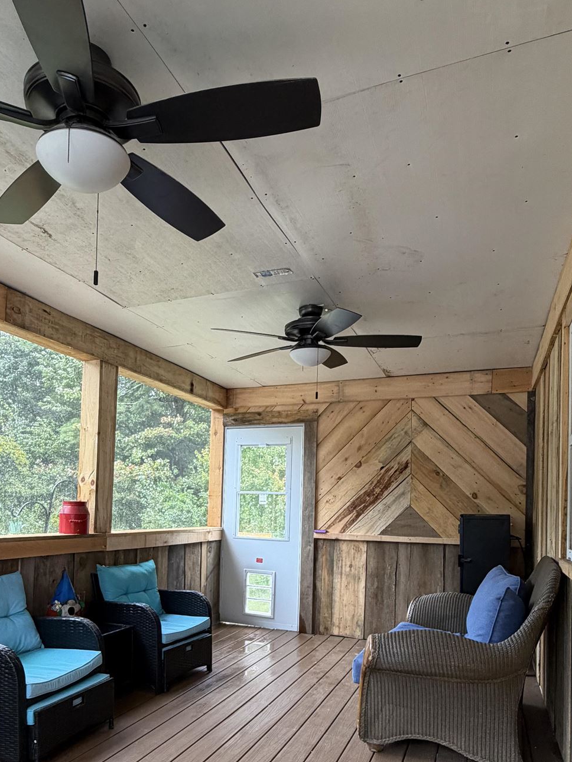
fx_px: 551
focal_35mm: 25
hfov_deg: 54.6
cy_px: 499
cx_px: 240
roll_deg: -1.6
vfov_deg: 67.7
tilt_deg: +0.6
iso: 200
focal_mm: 2.22
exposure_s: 1/60
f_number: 2.2
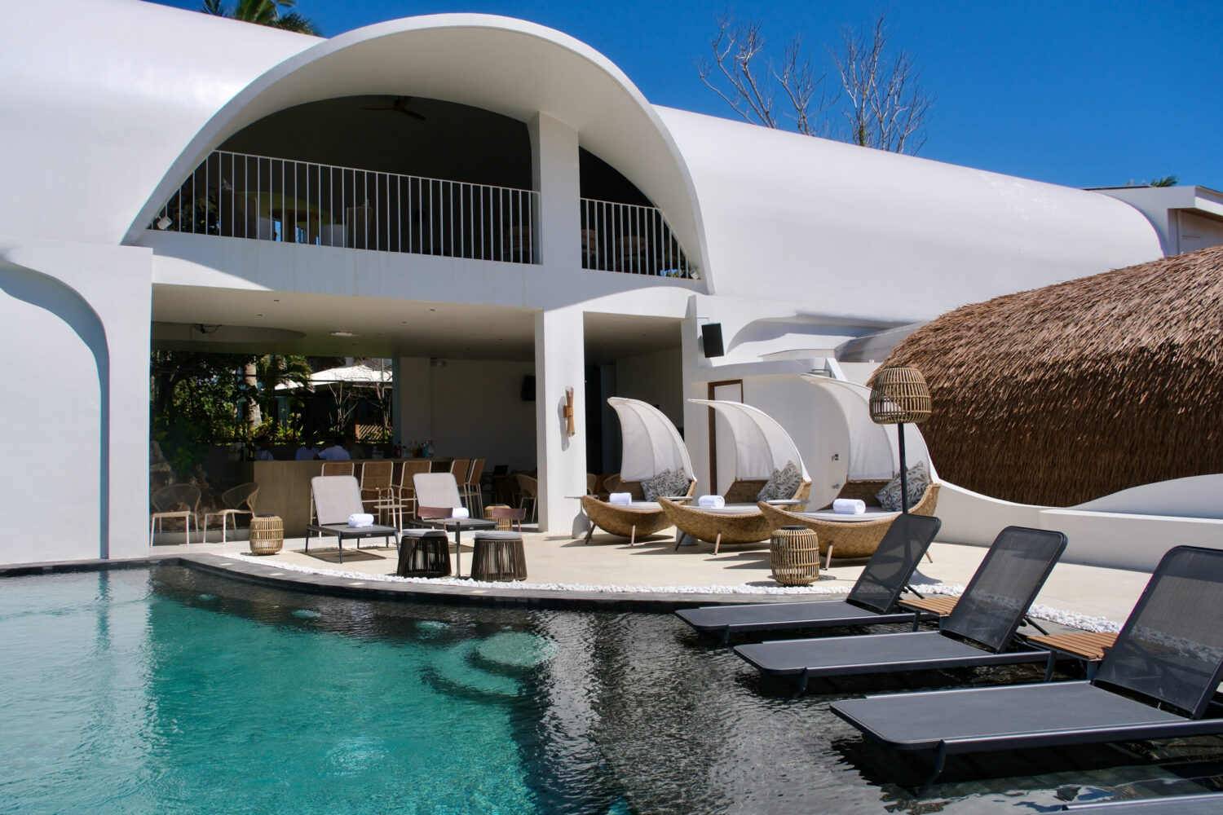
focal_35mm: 27
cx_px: 612
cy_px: 408
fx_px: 917
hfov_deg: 67.4
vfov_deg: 47.9
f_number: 7.1
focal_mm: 18
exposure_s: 1/1600
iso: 320
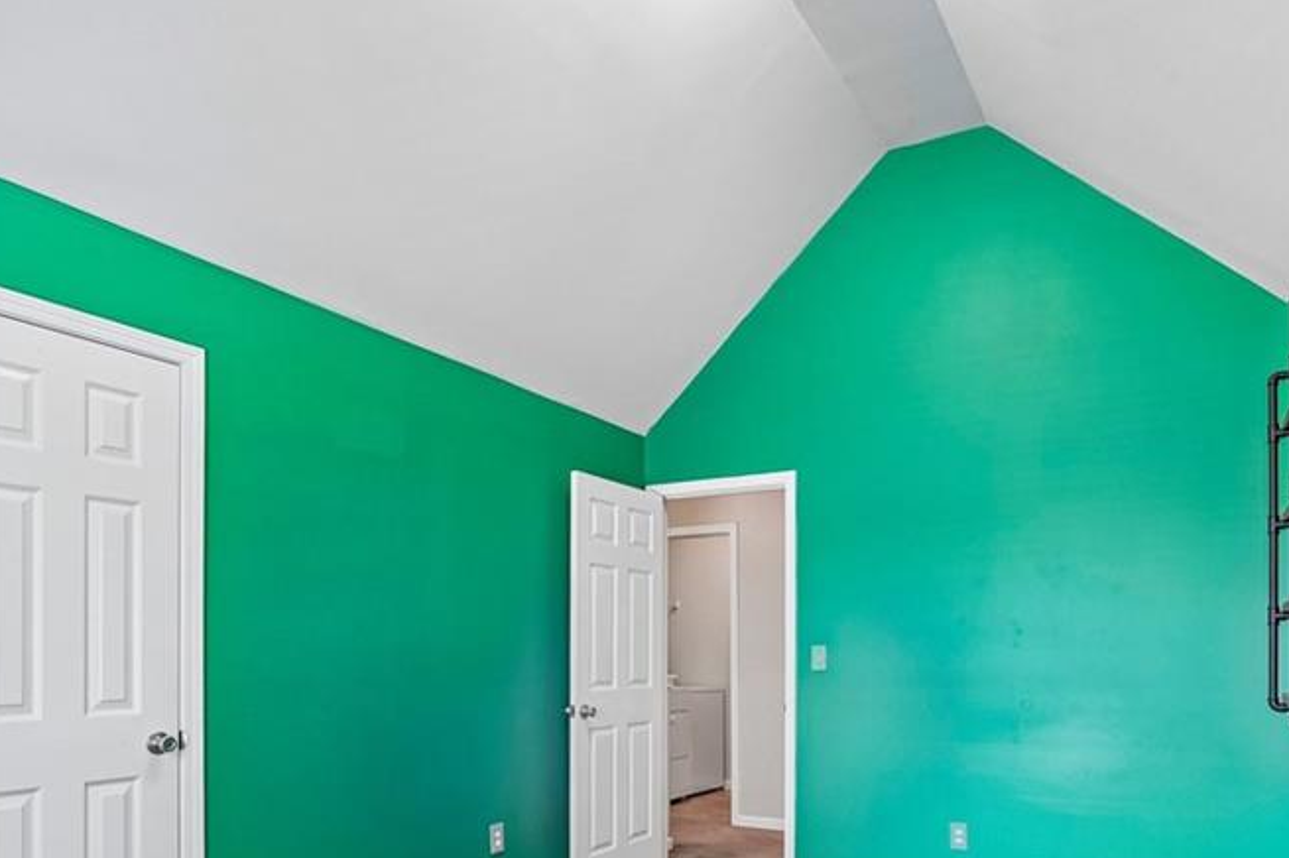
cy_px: 635
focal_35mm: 25
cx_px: 730
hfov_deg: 71.2
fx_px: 895
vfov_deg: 49.4
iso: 800
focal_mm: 16
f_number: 8
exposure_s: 1/8
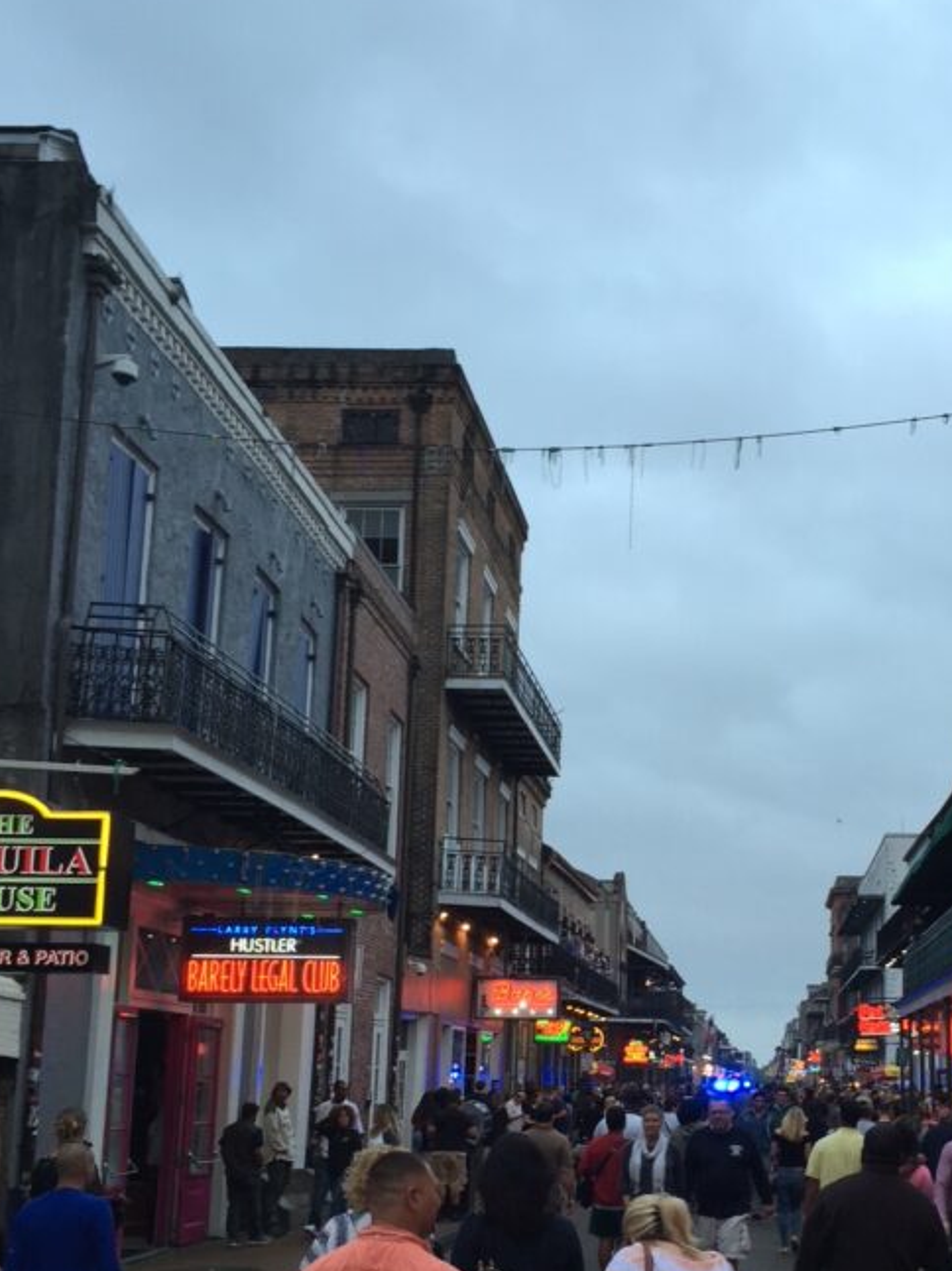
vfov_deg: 40.9
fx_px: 1688
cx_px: 724
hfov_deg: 30.9
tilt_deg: +9.5
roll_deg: -1.2
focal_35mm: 46
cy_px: 822
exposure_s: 1/60
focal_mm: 4.15
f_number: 2.2
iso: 32
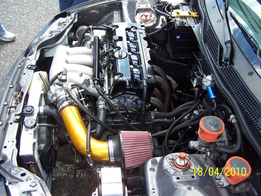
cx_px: 130
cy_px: 98
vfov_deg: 37.7
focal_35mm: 38
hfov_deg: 49.0
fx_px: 287
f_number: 2.8
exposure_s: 1/180
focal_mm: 6.3
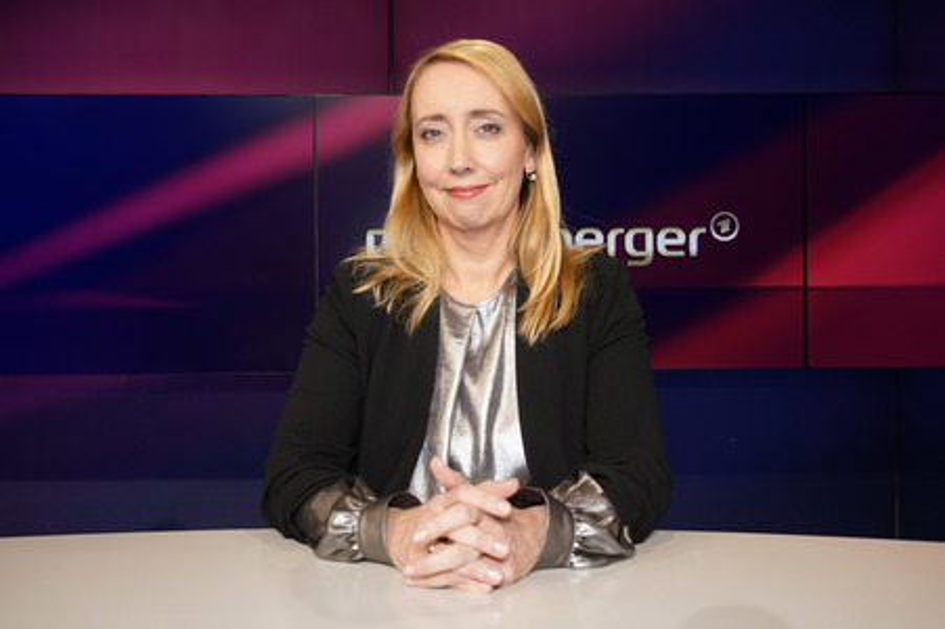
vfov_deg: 41.1
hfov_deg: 58.8
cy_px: 314
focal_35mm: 32
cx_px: 472
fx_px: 839
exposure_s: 1/160
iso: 2000
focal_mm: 32
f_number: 5.6
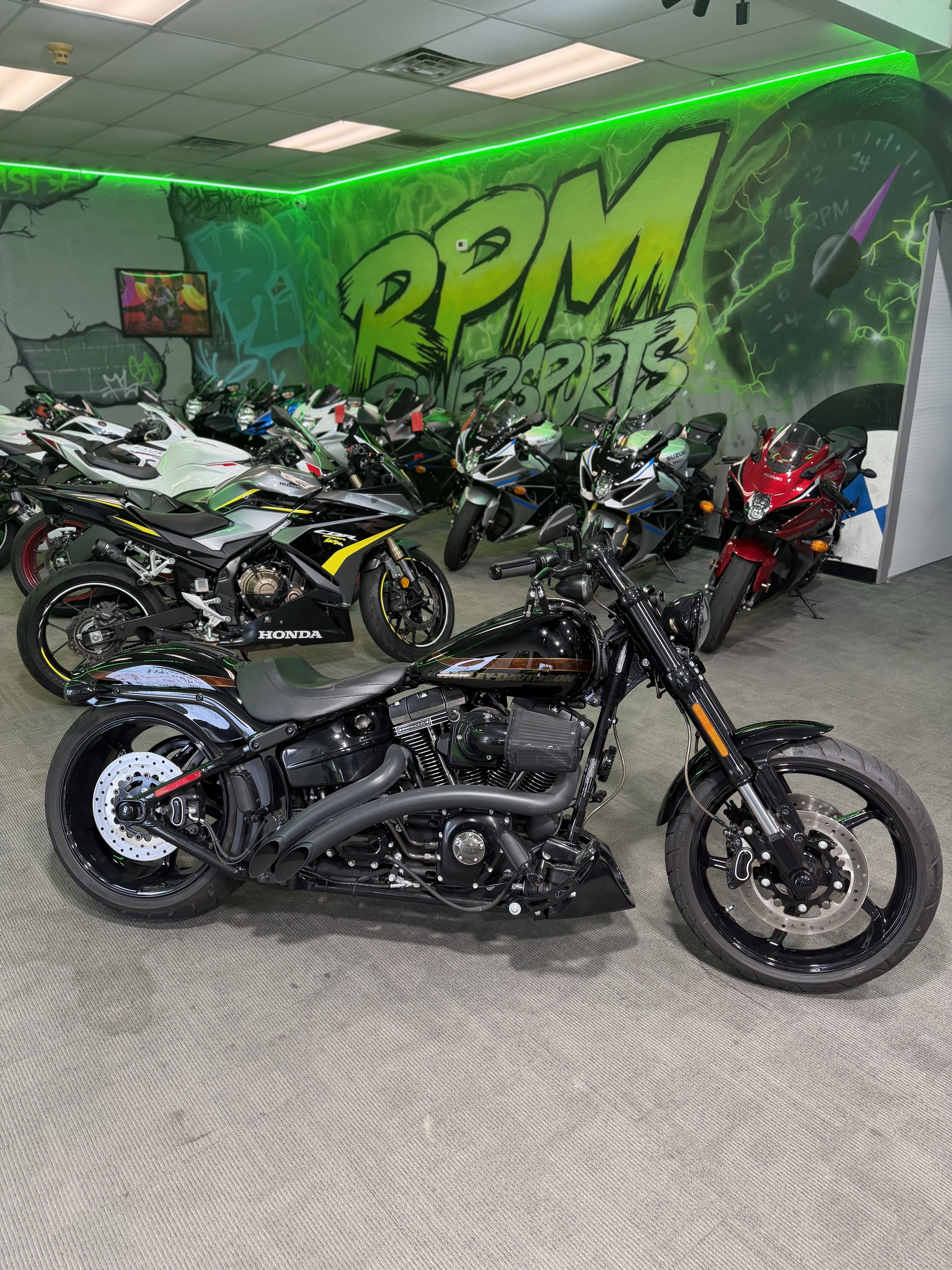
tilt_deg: -17.8
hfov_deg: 56.8
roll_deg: +0.9
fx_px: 880
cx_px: 476
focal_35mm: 24
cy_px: 635
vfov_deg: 71.6
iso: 160
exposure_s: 1/122
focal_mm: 6.76
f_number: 1.78
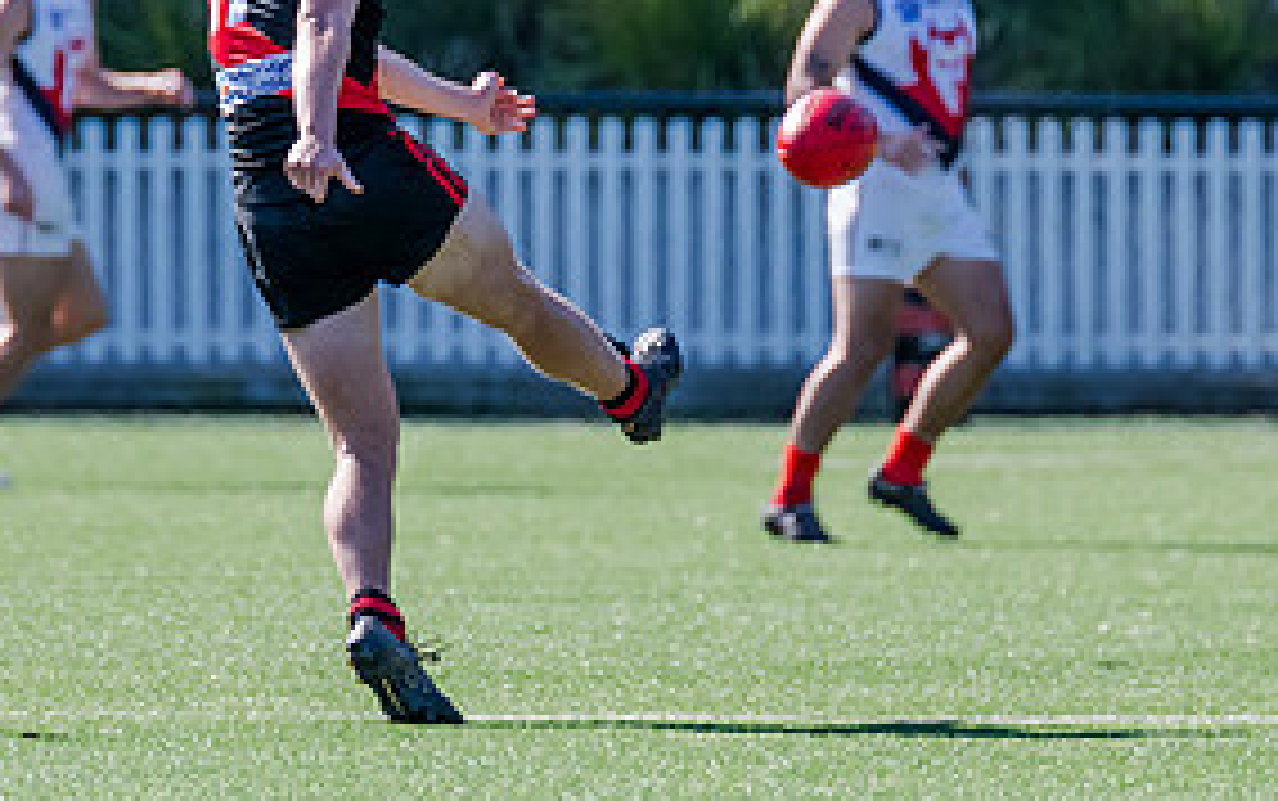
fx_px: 32731
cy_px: 205
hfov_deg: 2.2
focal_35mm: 939
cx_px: 437
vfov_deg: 1.4
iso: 800
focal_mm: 420
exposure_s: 1/1600
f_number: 7.1
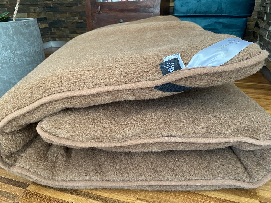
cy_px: 102
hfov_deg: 67.3
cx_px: 136
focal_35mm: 26
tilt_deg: -24.2
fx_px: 204
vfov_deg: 53.1
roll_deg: +0.0
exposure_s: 1/60
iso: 250
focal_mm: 4.25
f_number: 1.8
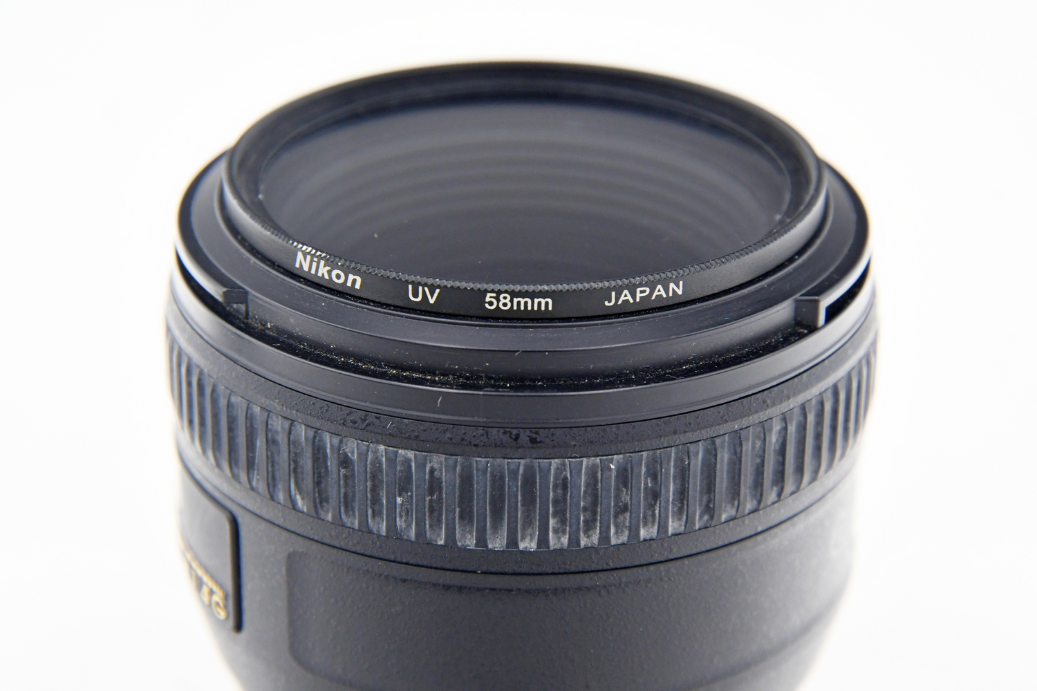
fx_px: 3456
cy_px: 346
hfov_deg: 17.1
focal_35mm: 120
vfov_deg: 11.4
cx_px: 518
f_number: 8
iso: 1000
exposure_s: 1/100
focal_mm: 80
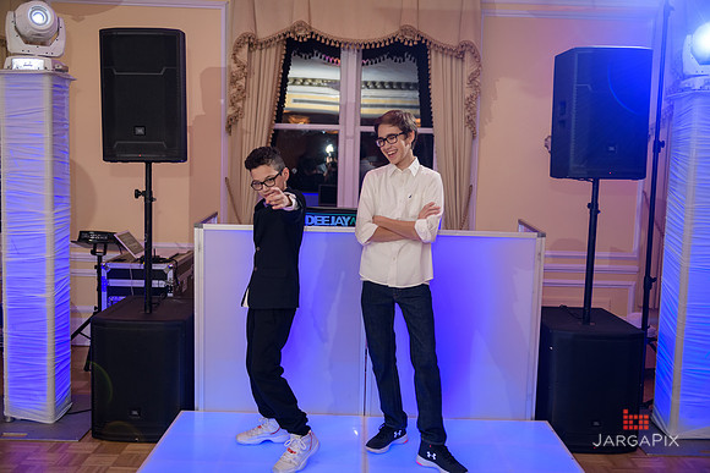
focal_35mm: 36
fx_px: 710
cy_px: 236
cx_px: 355
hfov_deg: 53.1
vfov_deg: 36.9
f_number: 3.2
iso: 500
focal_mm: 36
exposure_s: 1/125
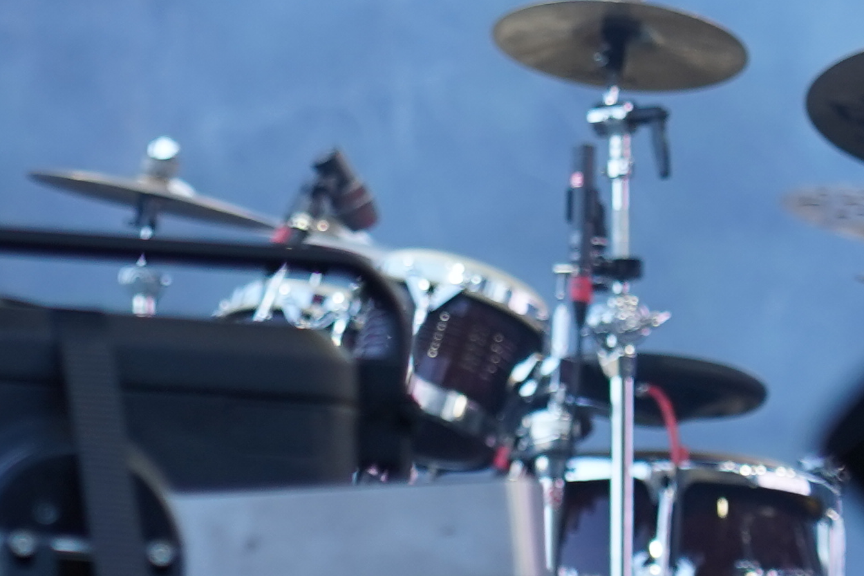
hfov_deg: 4.1
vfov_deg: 2.7
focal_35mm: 504
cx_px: -288
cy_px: 53
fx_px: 12094
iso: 320
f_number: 4
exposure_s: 1/160
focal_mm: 105
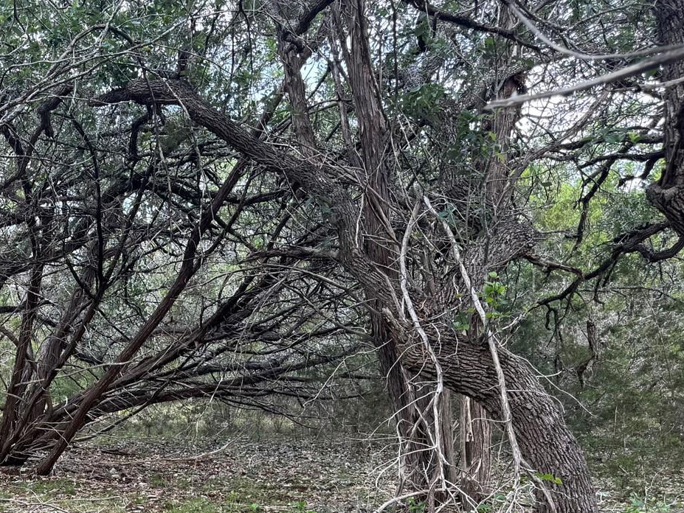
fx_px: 1048
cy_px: 476
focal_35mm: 53
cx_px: -52
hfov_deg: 32.3
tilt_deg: -6.4
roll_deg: +2.7
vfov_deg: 26.5
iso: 64
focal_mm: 6.76
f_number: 1.78
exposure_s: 1/151
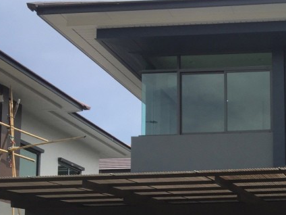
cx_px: 336
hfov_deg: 25.2
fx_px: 578
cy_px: 234
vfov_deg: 20.1
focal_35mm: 70
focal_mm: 4.15
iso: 32
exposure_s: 1/1163
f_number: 2.2
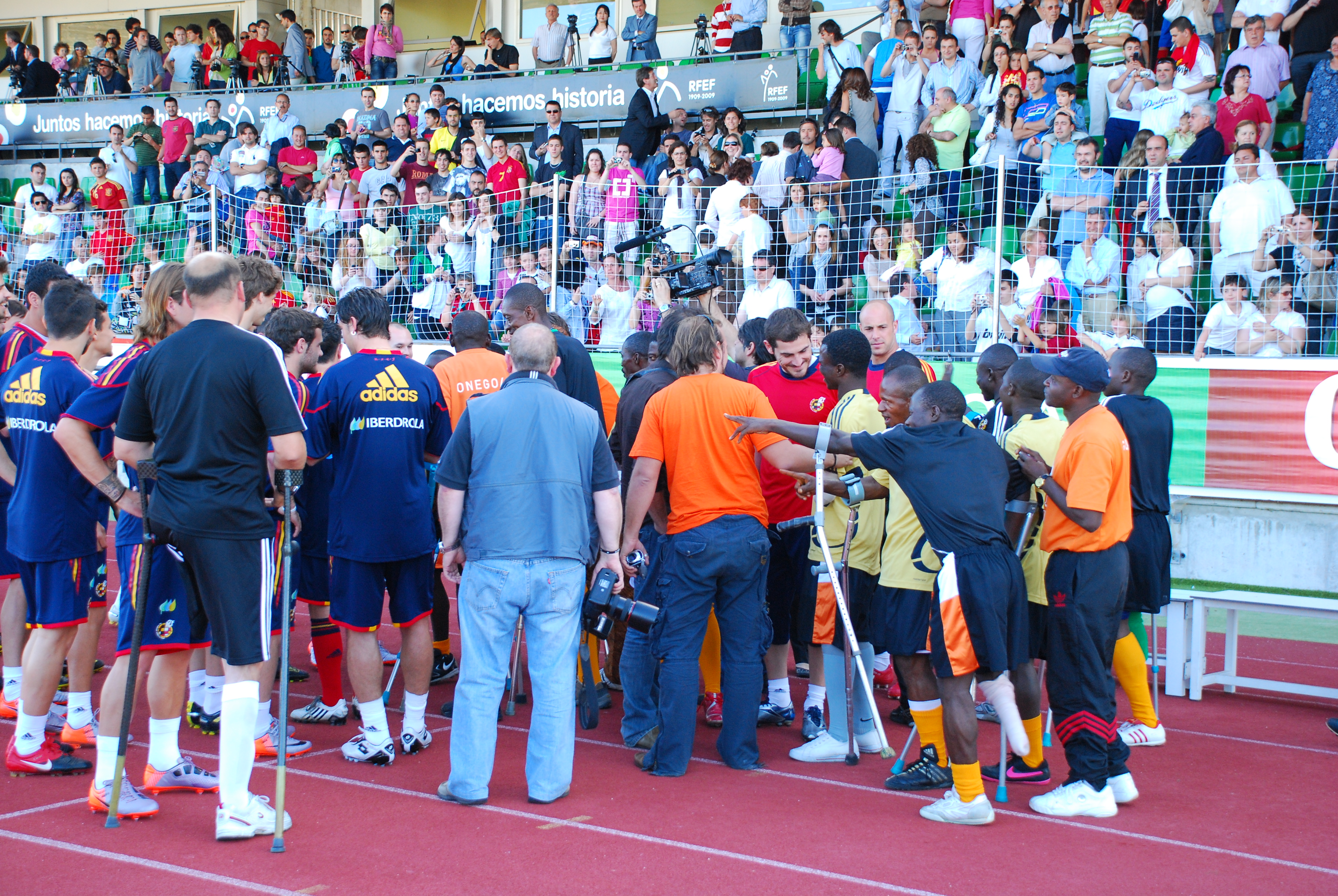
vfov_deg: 23.8
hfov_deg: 35.0
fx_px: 2121
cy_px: 448
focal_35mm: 57
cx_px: 669
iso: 400
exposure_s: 1/100
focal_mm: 38
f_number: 5
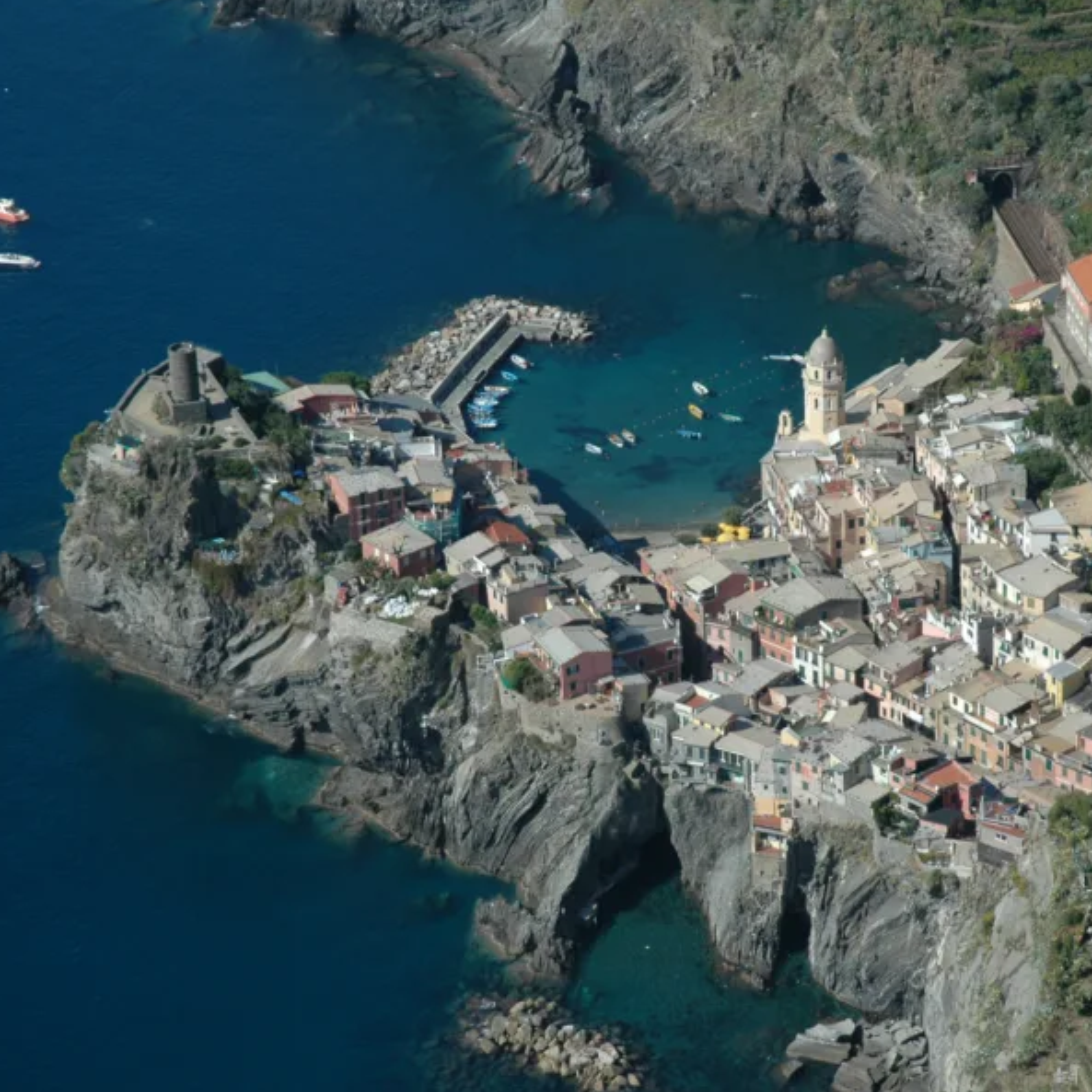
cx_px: 718
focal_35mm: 116
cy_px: 543
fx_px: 4140
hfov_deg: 15.0
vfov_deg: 15.0
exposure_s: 1/400
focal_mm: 60
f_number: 10
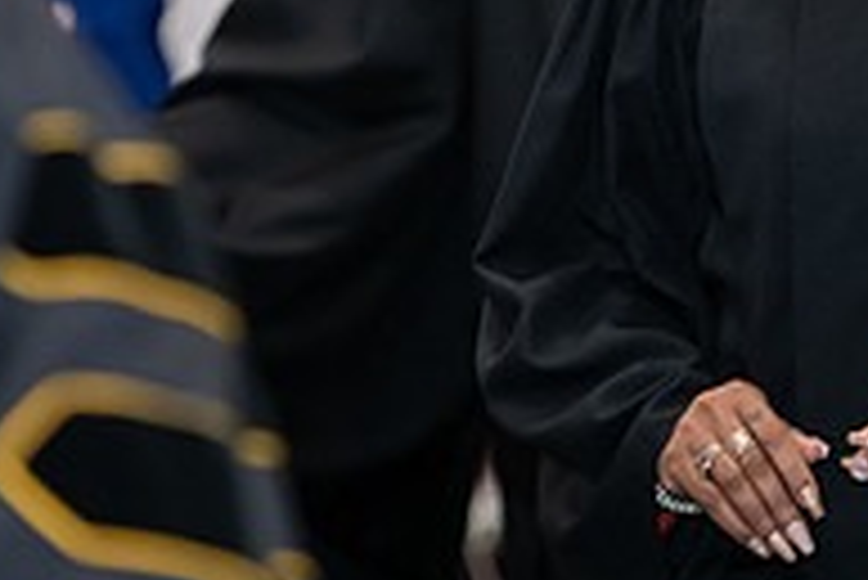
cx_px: 877
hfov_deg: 5.7
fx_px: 8710
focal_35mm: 361
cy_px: -191
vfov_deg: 3.8
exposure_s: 1/200
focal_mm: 120
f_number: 3.2
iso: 2000
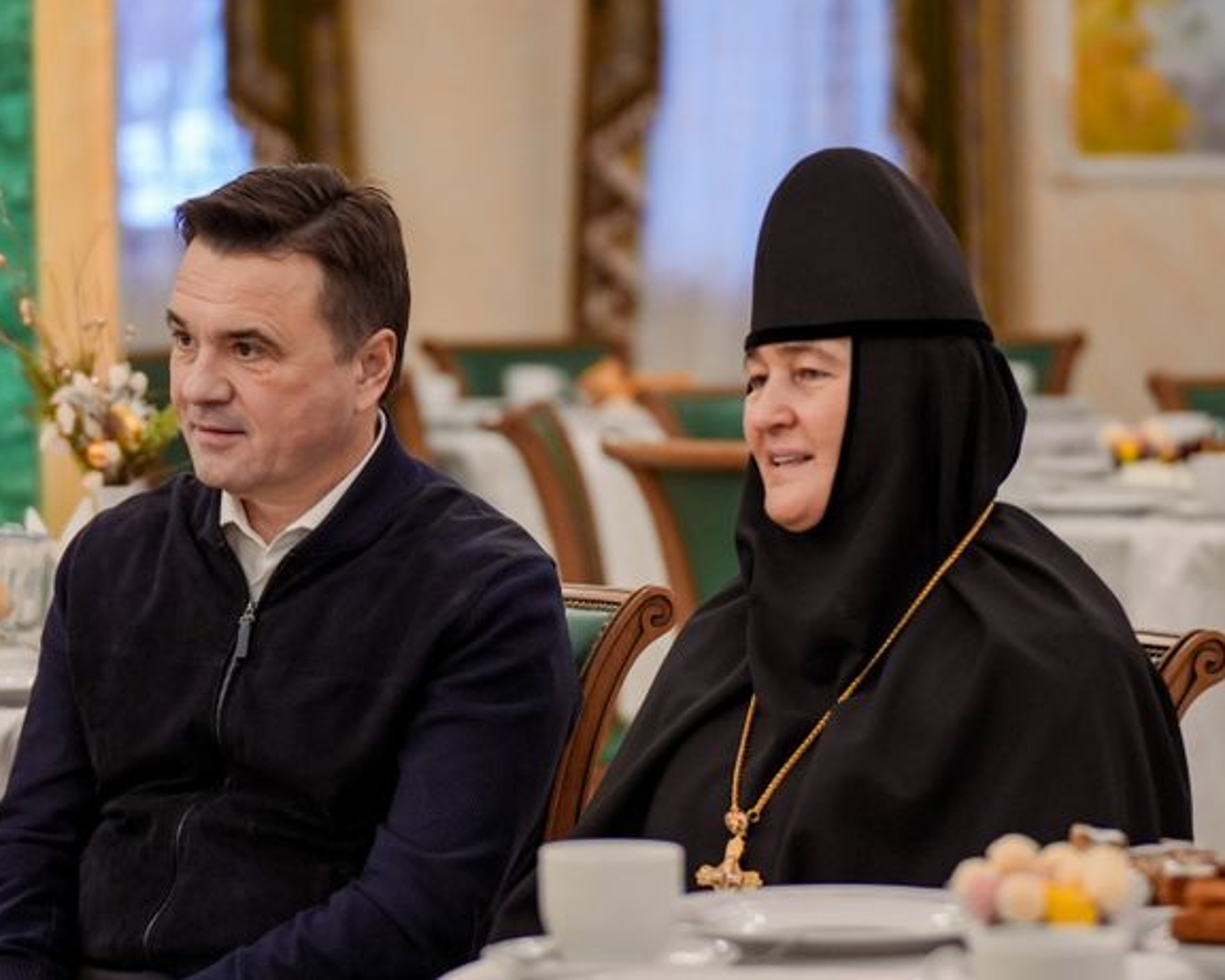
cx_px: 528
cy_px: 491
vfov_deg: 9.4
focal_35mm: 165
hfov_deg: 11.7
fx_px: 5983
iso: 1250
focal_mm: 97
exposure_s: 1/320
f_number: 2.8
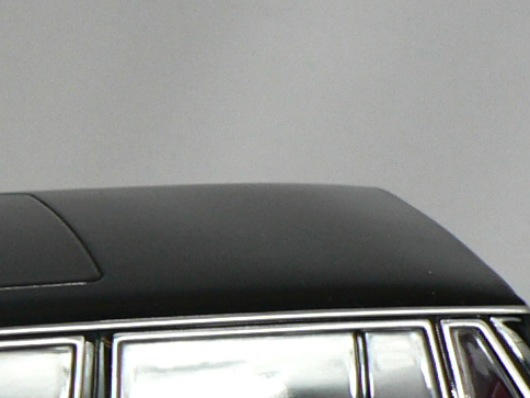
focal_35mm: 270
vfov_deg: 5.5
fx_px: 4134
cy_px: 550
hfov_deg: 7.3
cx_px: 7
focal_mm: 8.4
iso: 80
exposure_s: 1/60
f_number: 2.8
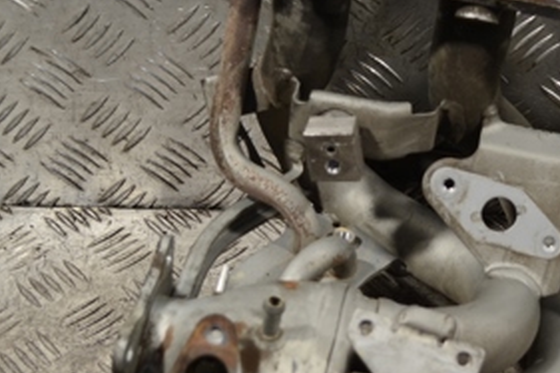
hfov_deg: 24.3
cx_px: 460
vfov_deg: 16.6
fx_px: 1275
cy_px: 201
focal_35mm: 82
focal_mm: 24
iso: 110
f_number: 4
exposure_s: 1/30
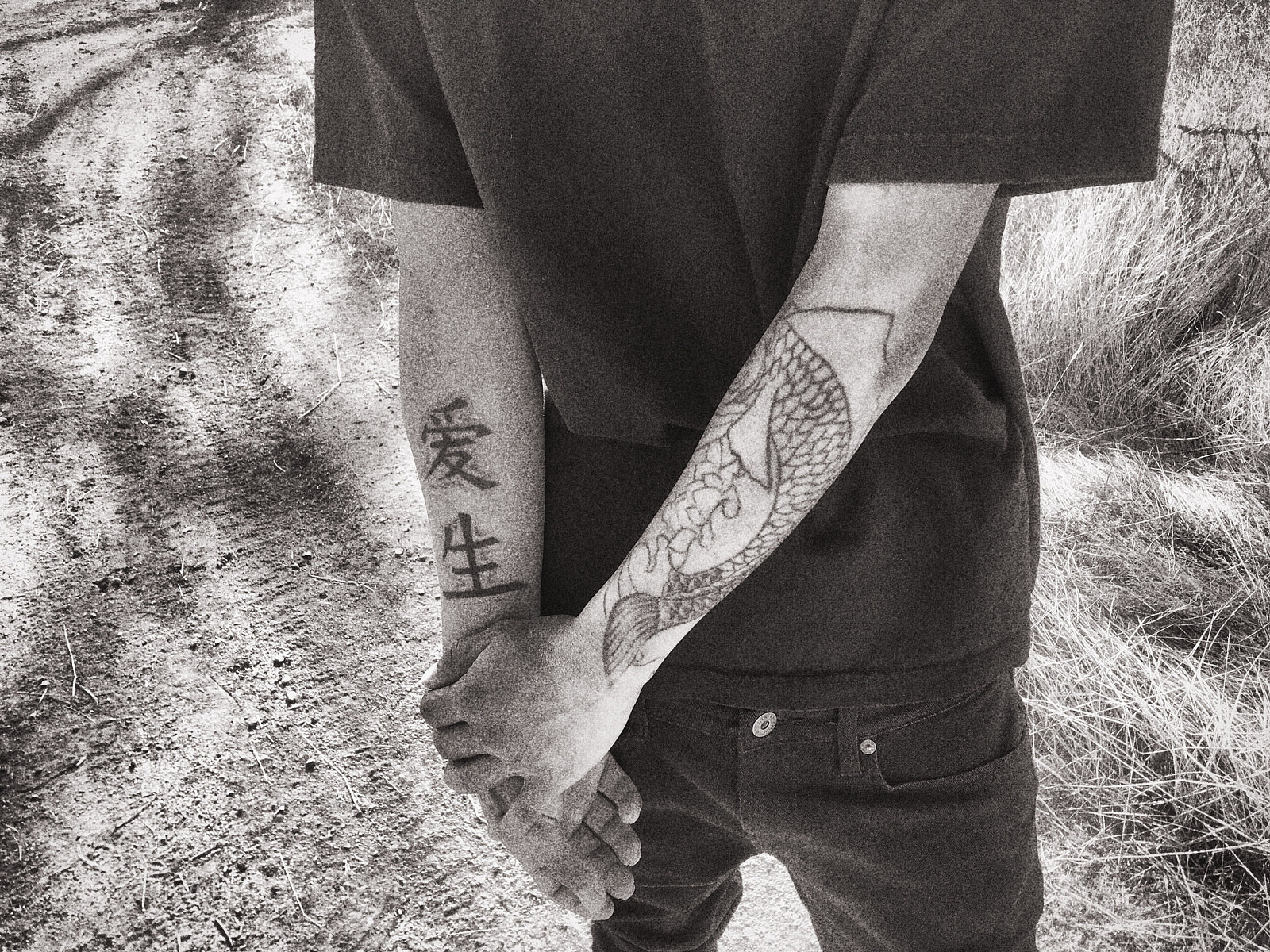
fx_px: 1064
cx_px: 635
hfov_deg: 61.7
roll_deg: -1.5
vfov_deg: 48.2
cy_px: 476
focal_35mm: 29
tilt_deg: -33.7
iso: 25
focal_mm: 4.15
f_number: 2.2
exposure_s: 1/318
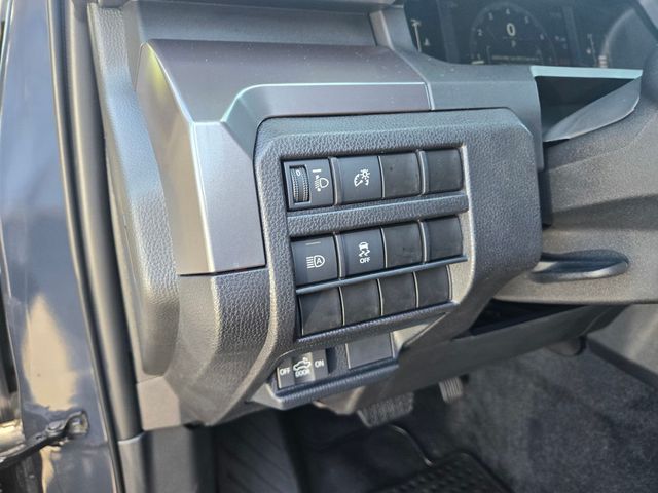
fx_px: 437
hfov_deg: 73.9
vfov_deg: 58.9
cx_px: 329
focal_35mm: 23
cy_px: 246
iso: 160
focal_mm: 5.4
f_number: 1.8
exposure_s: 1/120
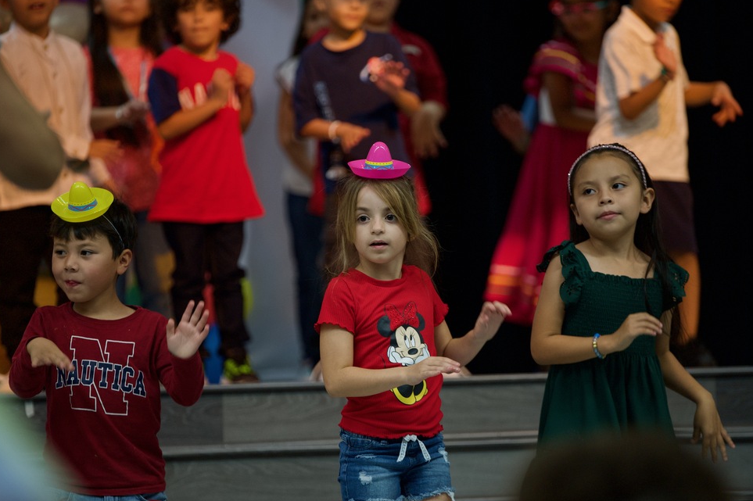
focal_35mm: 186
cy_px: 255
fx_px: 3888
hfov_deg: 11.1
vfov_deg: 7.4
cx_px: 382
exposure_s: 1/400
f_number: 2.8
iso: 2000
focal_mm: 175
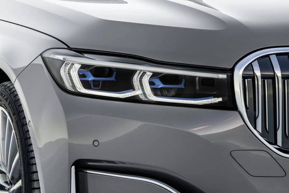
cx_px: 144
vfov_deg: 7.5
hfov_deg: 11.3
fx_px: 1461
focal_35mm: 182
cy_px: 96
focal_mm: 182
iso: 200
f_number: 16
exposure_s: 1/15
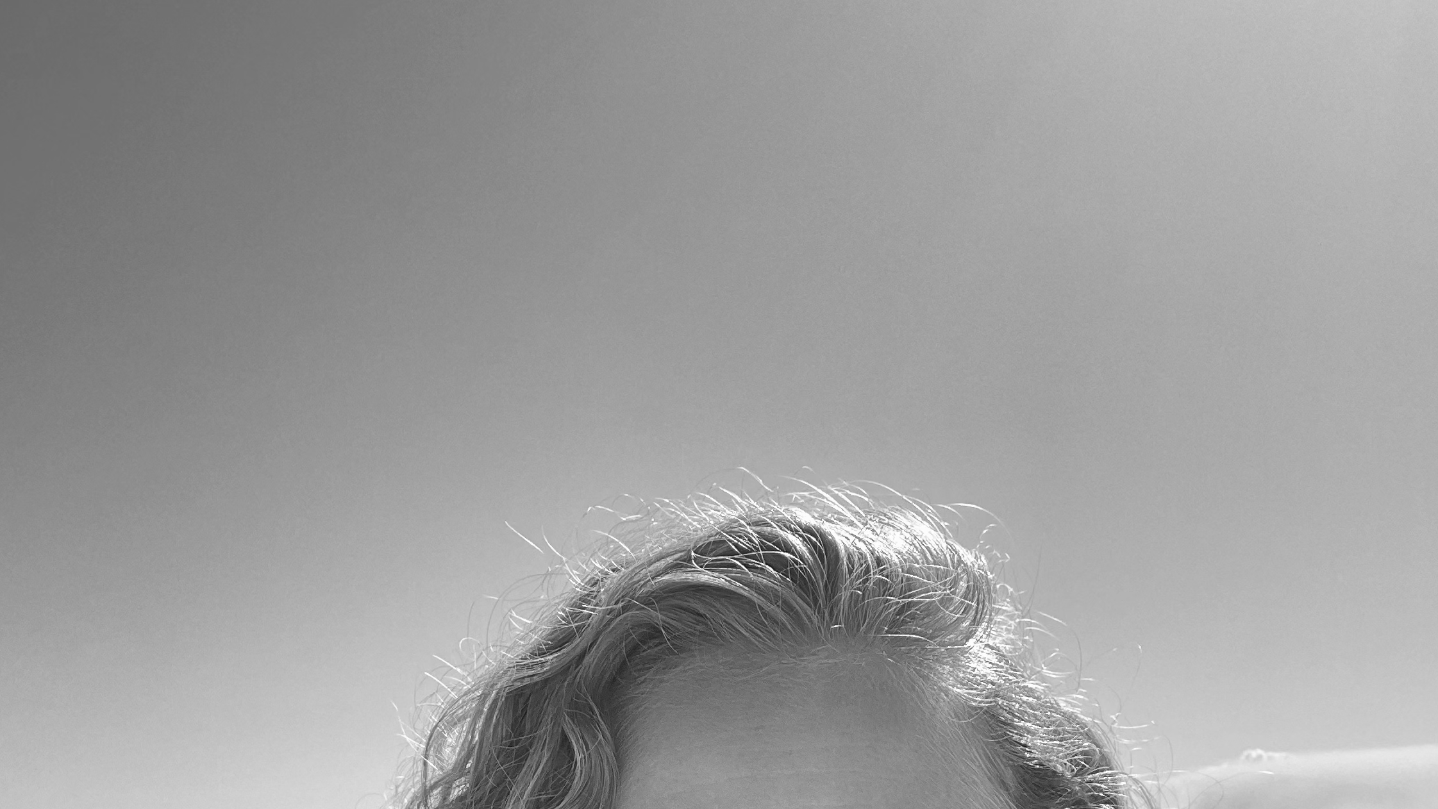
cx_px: 710
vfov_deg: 24.0
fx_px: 1716
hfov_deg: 45.5
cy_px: 987
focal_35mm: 45
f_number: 2.2
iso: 25
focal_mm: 2.71
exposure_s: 1/636
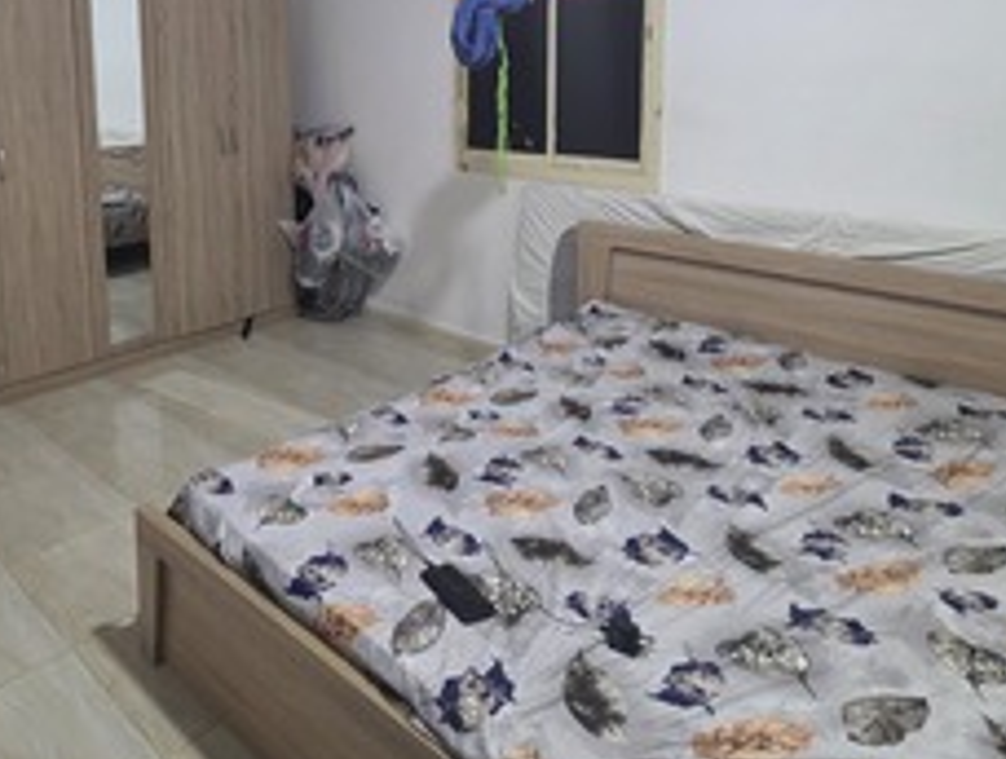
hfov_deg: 64.8
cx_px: 307
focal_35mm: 26
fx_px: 757
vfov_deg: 50.3
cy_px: 161
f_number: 1.9
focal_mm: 2.2
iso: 500
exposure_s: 1/60
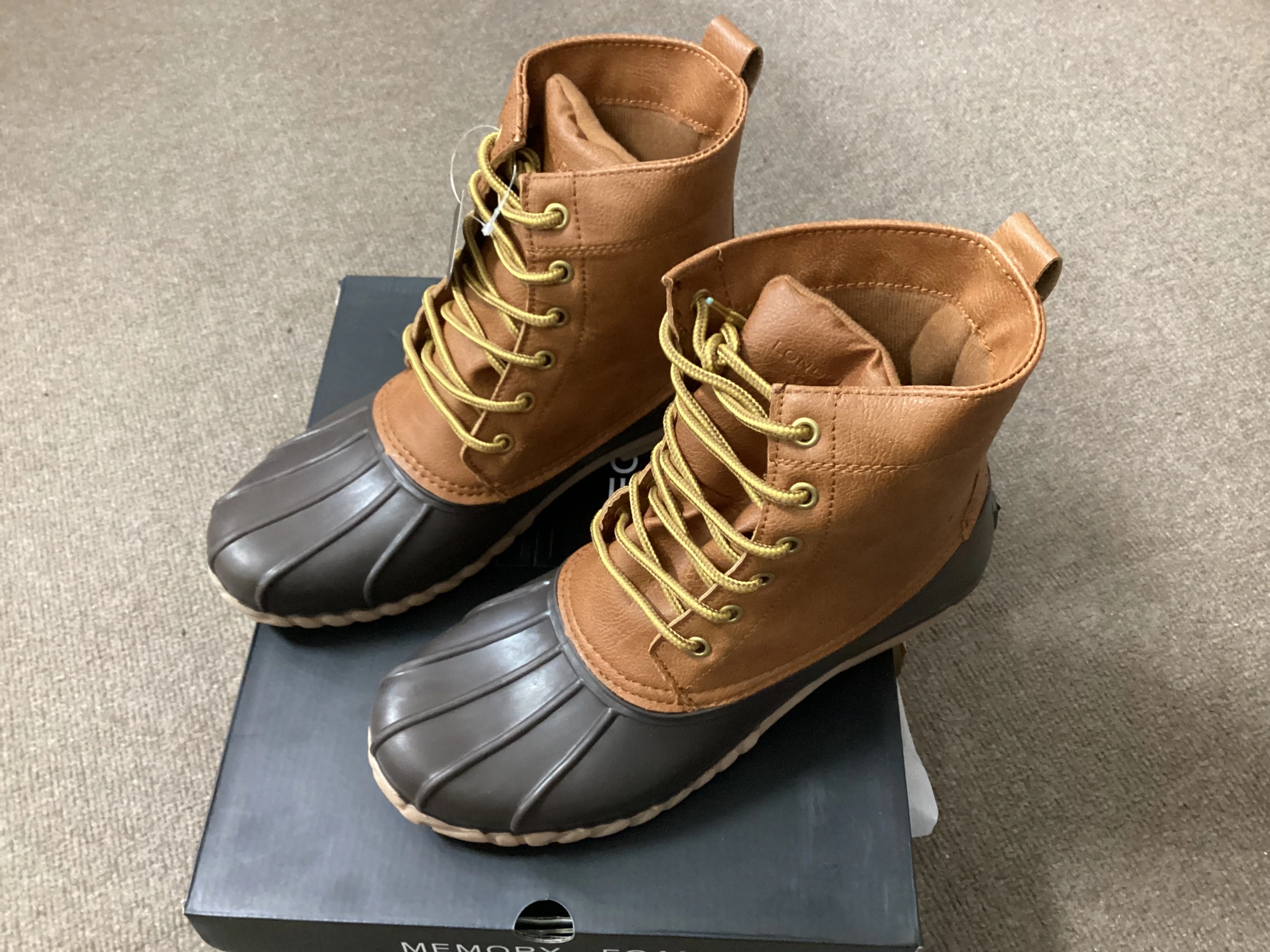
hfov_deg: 58.4
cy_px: 476
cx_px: 635
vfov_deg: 45.4
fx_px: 1137
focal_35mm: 31
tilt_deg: -56.7
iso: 640
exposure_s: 1/30
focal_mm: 3.3
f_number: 2.4
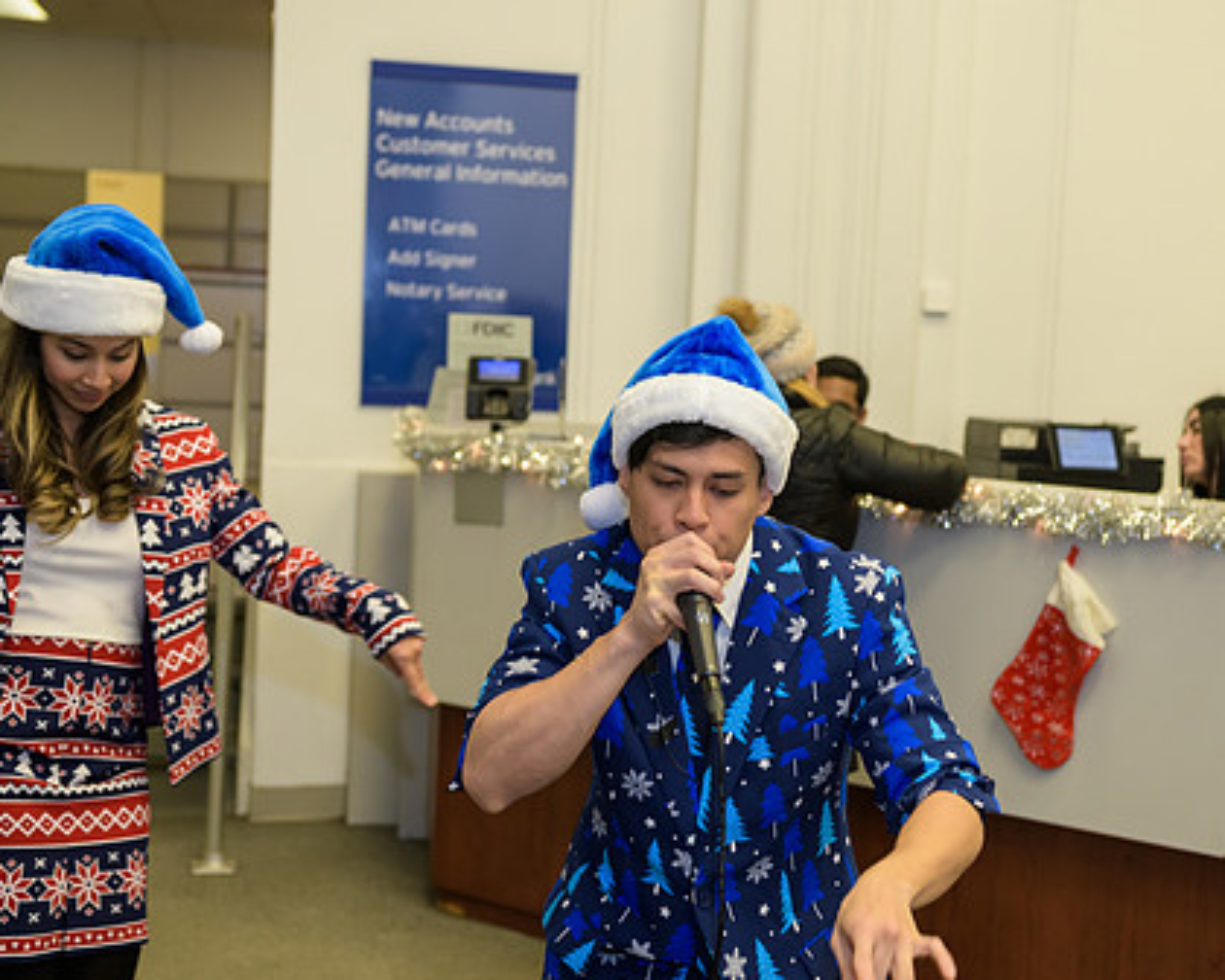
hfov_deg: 32.9
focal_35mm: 57
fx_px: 2067
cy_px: 468
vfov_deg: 26.7
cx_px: 747
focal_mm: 44
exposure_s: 1/125
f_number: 3.2
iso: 1000
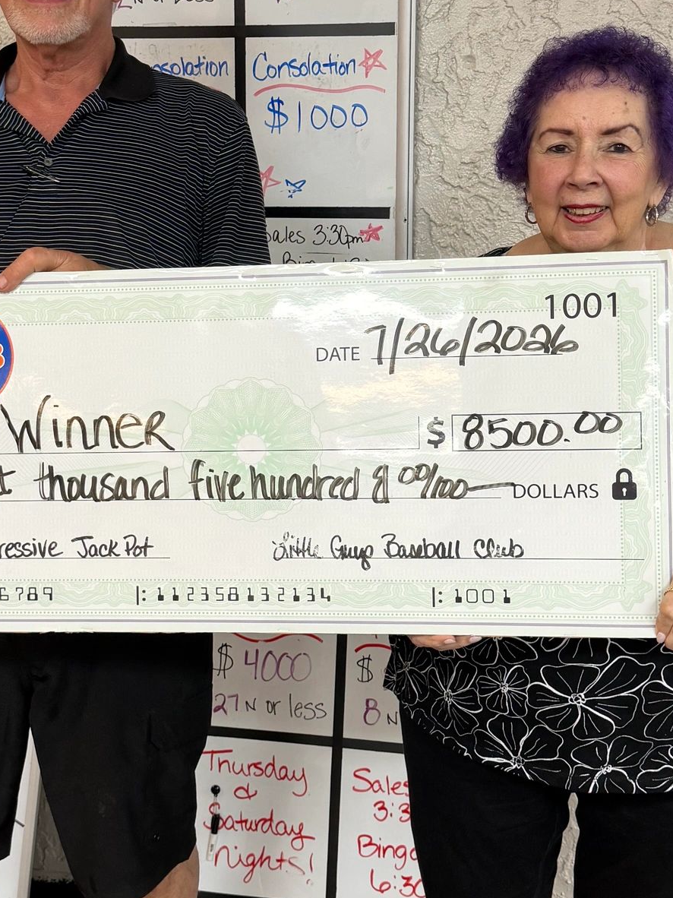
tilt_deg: -10.5
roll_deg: -2.2
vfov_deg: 36.8
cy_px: 405
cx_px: 318
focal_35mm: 52
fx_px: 1348
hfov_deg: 28.0
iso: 160
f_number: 1.78
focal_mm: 6.76
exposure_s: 1/60
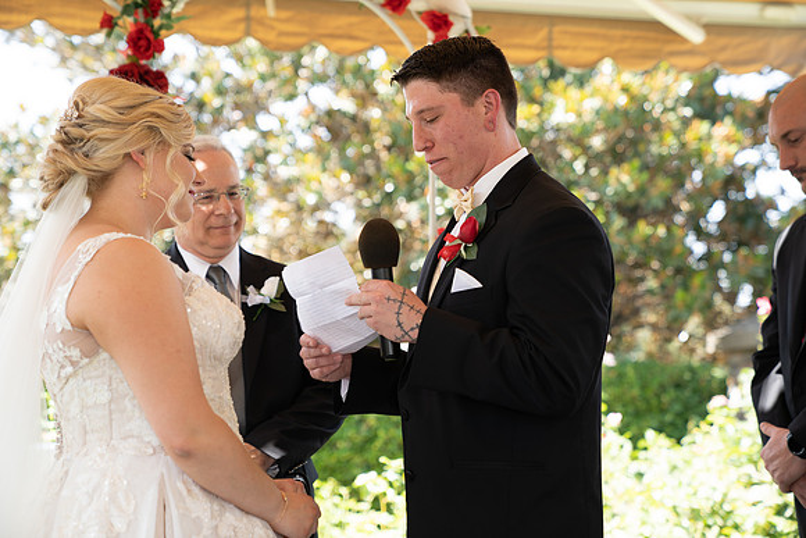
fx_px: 1568
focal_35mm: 70
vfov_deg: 19.5
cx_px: 403
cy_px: 269
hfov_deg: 28.8
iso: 100
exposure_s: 1/100
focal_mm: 70
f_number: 3.2
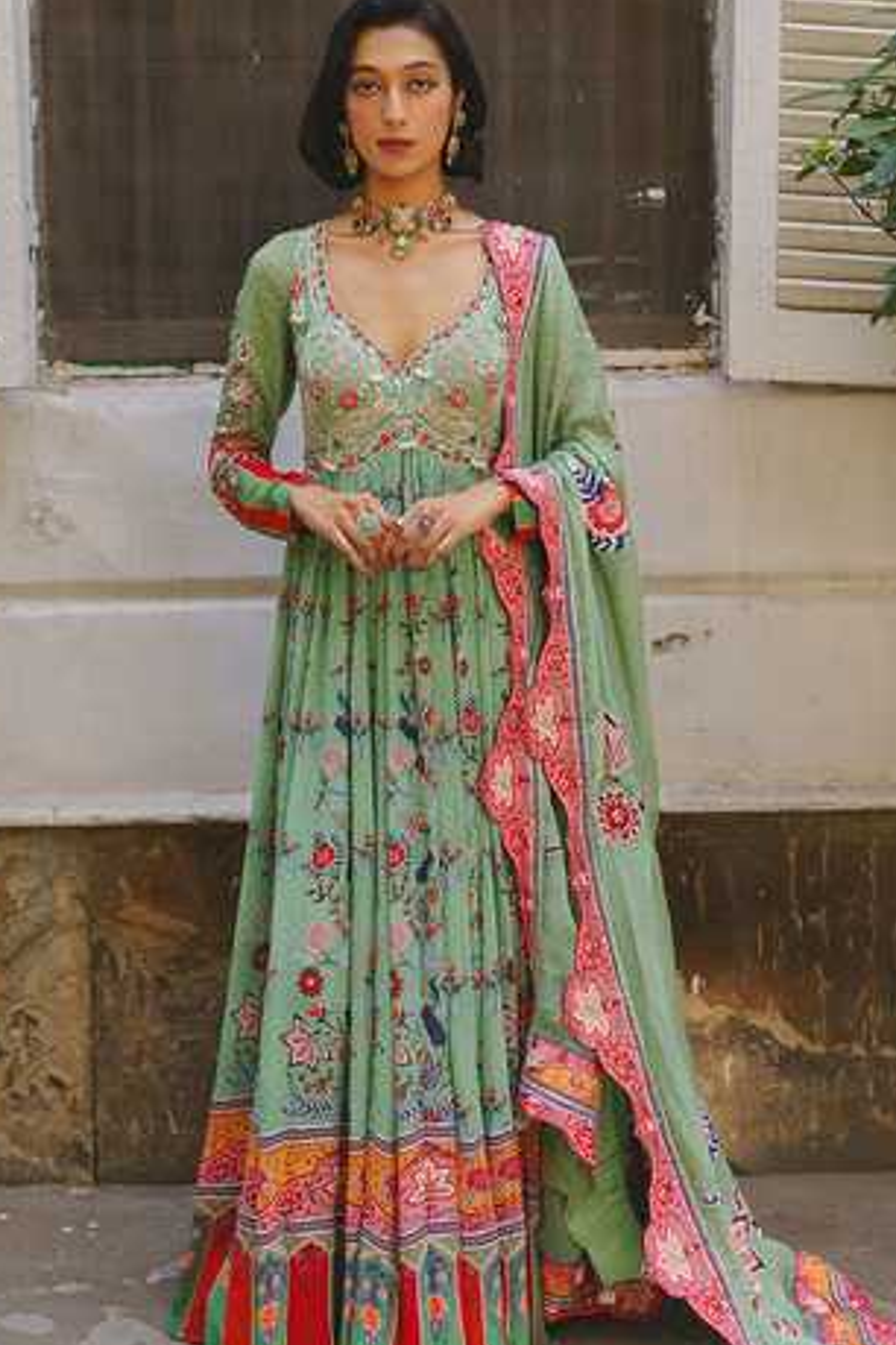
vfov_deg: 48.4
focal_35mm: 40
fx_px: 1493
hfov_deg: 33.4
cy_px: 708
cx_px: 425
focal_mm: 35
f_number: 2
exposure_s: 1/1000
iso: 200
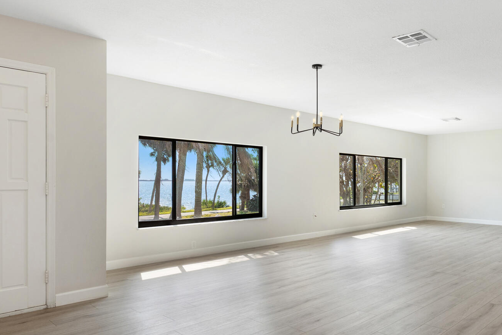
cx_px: 332
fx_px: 376
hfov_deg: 65.7
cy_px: 181
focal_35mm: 27
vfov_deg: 47.9
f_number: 9
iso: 250
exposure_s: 1/10
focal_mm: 14
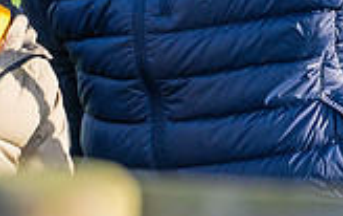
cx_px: 157
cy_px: -203
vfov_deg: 2.7
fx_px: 4540
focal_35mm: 485
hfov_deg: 4.3
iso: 320
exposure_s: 1/3200
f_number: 3.5
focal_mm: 120
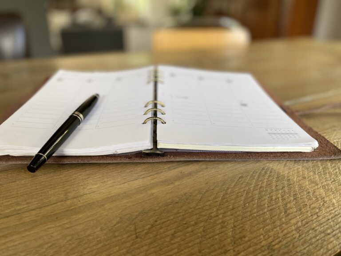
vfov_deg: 53.1
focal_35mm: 26
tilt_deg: -22.2
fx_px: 256
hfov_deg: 67.3
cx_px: 170
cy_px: 128
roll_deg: -0.9
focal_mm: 4.25
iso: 100
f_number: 1.8
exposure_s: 1/121
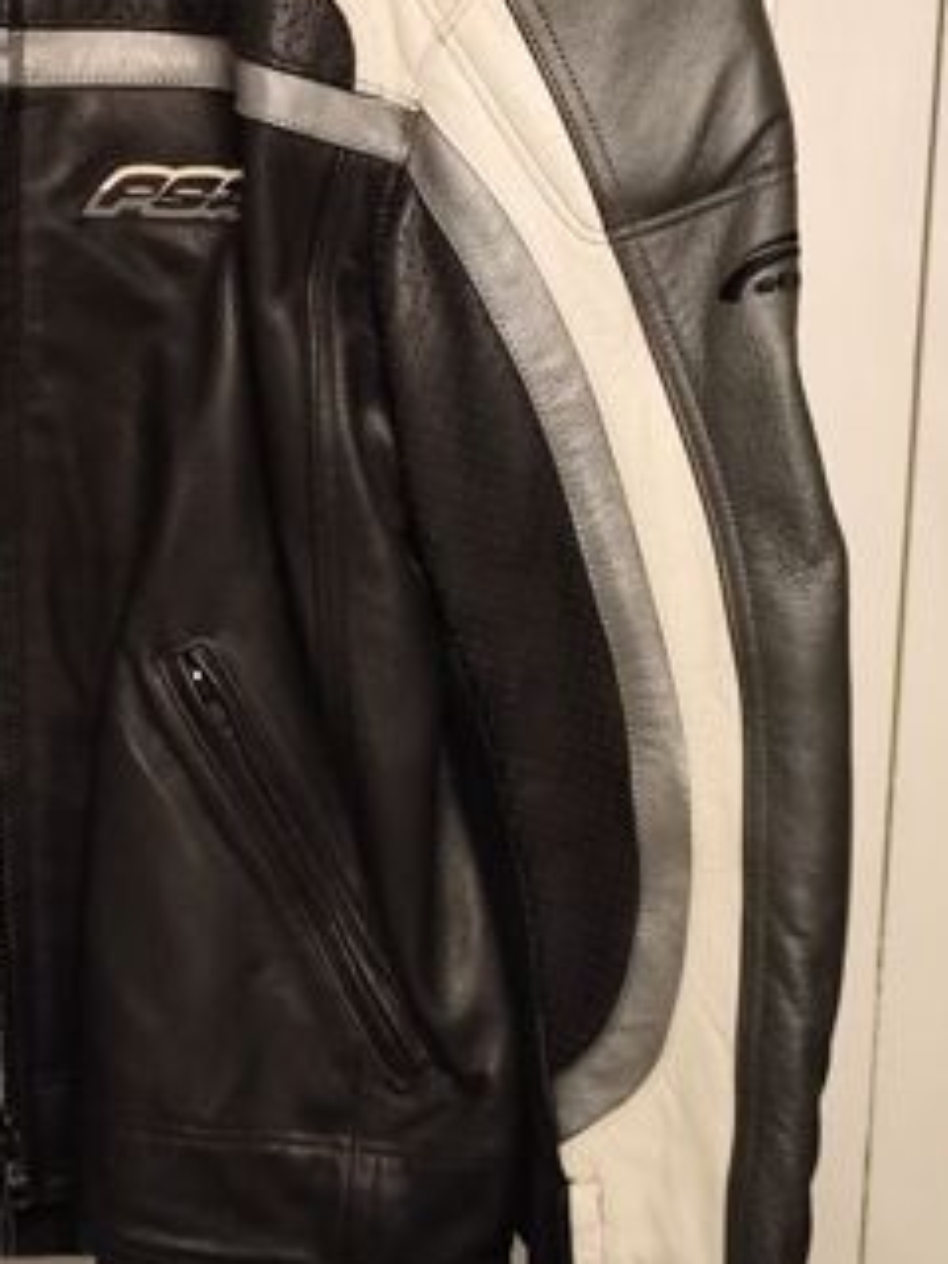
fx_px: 3359
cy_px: 525
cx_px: 51
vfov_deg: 21.3
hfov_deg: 15.8
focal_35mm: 92
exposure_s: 1/20
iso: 800
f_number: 1.65
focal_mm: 6.19
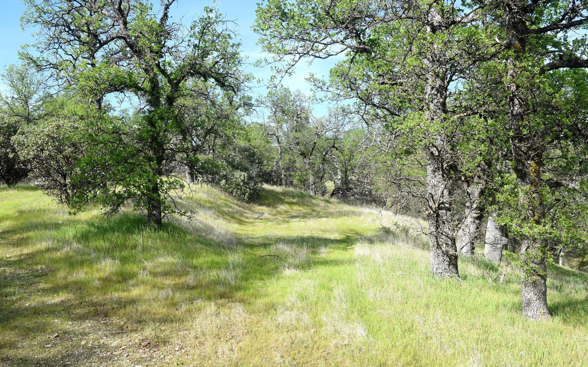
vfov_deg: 37.3
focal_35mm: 34
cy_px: 180
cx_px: 295
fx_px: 545
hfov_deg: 56.7
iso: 200
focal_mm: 22
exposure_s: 1/320
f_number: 9
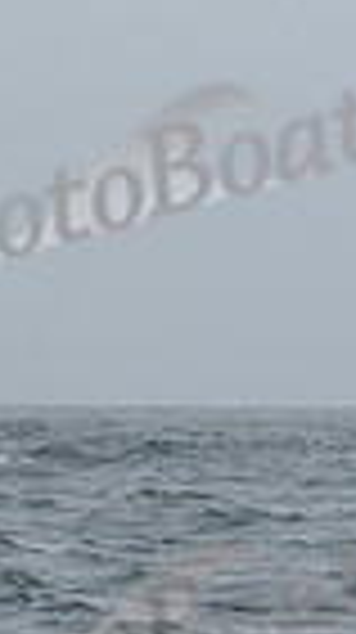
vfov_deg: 6.7
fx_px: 5437
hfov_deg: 3.7
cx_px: -372
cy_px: 9
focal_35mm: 323
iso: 250
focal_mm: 75
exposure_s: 1/800
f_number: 9
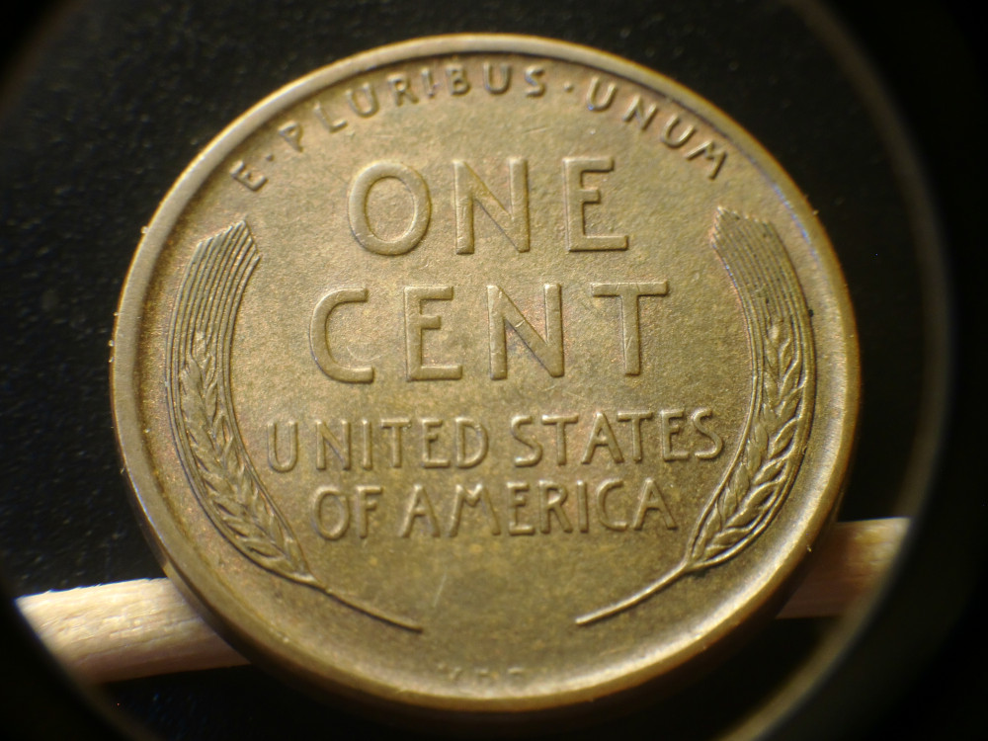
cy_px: 370
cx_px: 494
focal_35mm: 38
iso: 80
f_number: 3.9
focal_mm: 6.66
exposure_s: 1/60
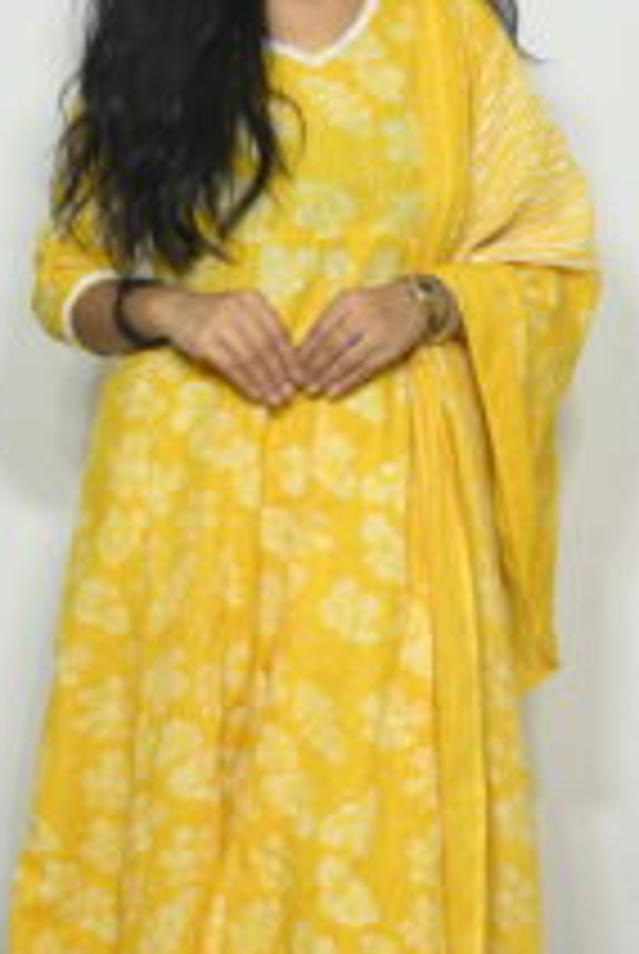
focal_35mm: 106
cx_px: 324
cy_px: 495
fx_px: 2813
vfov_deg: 19.2
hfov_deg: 13.0
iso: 200
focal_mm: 50
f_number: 2.2
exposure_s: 1/100
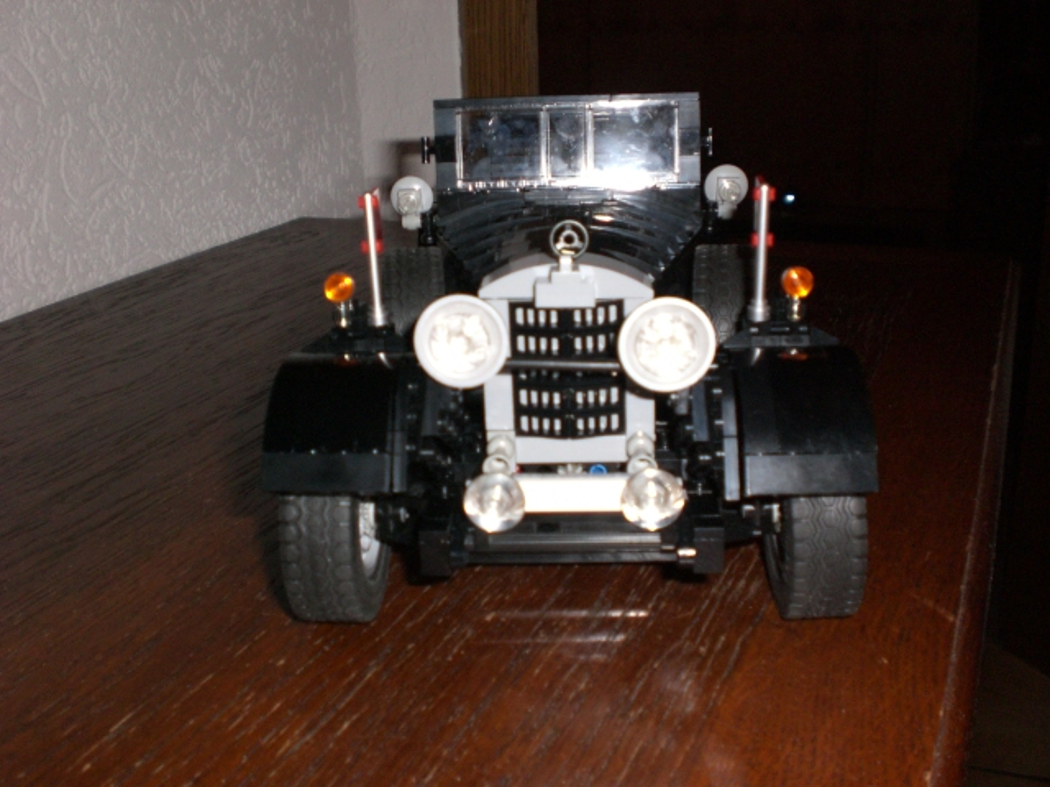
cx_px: 525
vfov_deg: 37.7
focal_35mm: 38
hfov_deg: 49.0
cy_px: 394
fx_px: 1153
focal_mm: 6.3
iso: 200
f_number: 3.1
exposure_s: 1/60
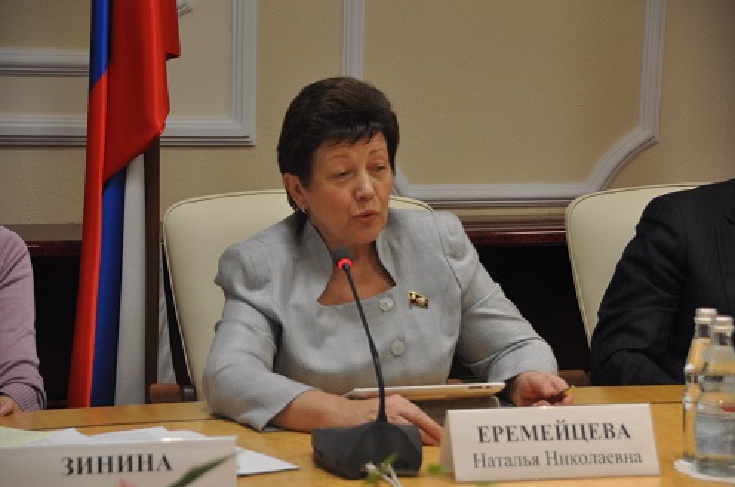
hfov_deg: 17.9
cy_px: 242
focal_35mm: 115
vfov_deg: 11.9
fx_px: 2334
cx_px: 365
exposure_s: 1/60
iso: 800
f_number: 5
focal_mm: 75
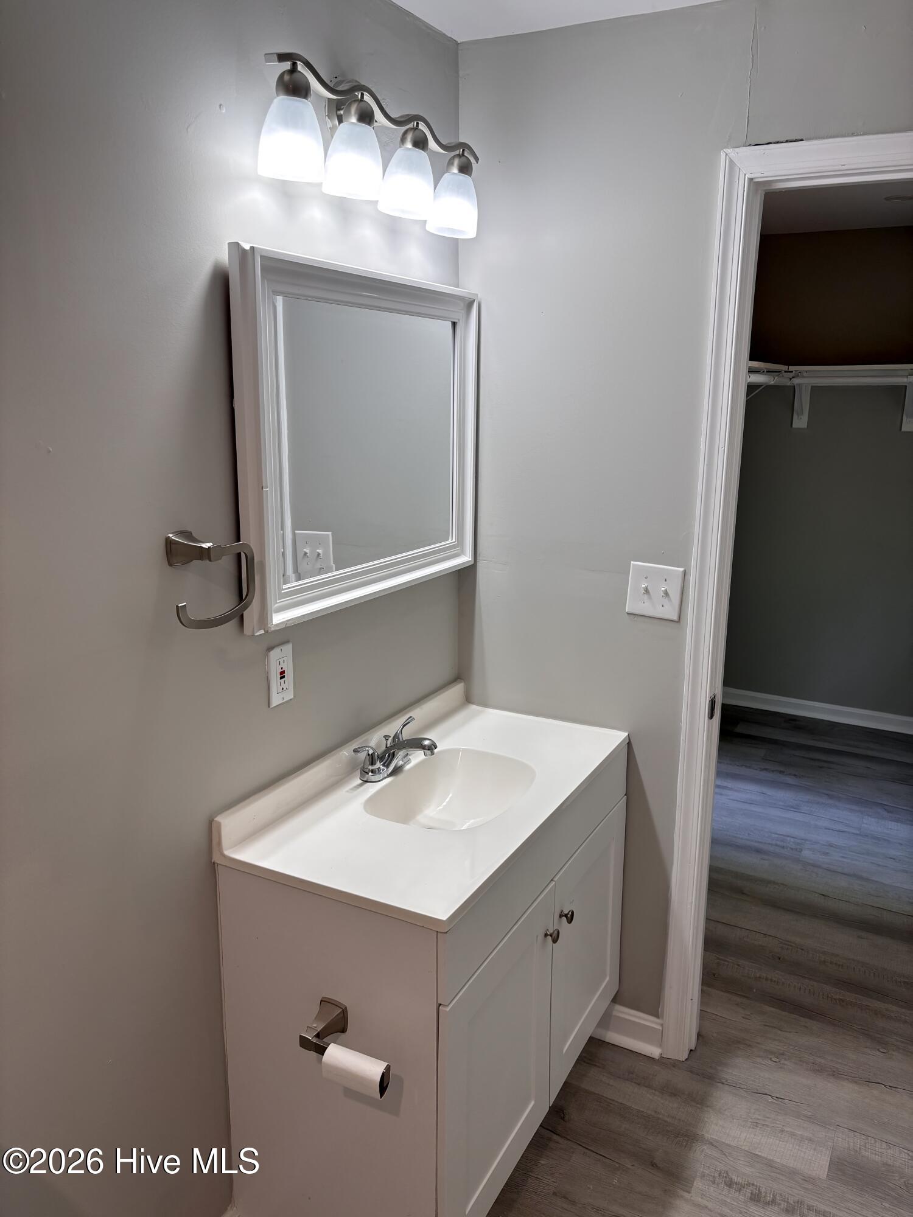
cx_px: 456
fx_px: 914
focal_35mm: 26
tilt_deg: -12.1
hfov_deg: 53.1
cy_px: 608
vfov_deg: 67.3
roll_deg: -1.6
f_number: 1.6
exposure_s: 1/120
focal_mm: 5.96
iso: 40
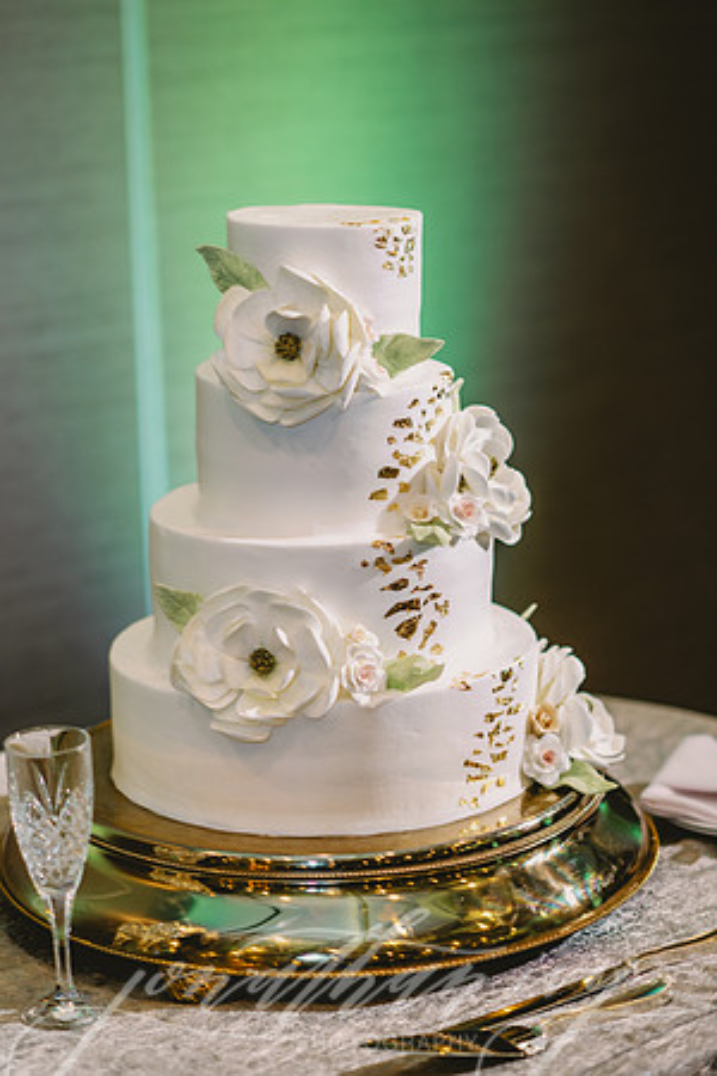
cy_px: 538
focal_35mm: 85
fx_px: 2539
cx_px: 358
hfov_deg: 16.1
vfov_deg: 23.9
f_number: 2.5
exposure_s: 1/80
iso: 250
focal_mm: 85
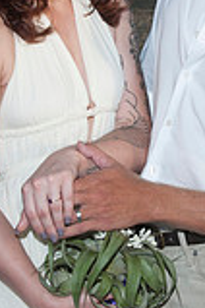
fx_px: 1452
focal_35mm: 170
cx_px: 175
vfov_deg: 12.1
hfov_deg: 8.1
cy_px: 72
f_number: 10
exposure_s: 1/250
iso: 100
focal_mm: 40
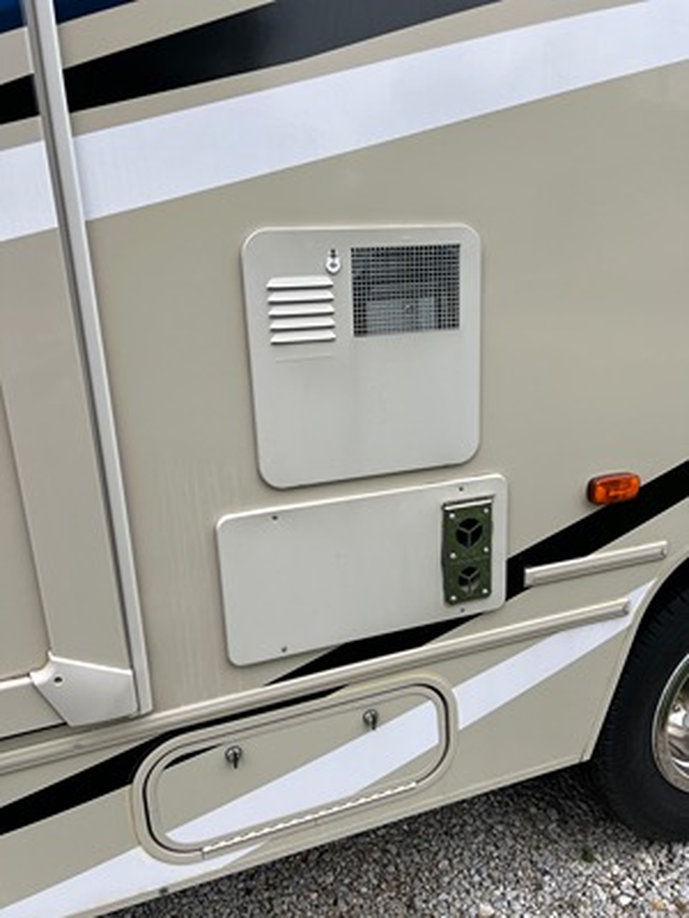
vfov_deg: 67.3
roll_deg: +2.4
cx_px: 344
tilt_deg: -16.3
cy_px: 459
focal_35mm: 26
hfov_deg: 53.1
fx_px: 690
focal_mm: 5.7
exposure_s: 1/408
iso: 50
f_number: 1.5
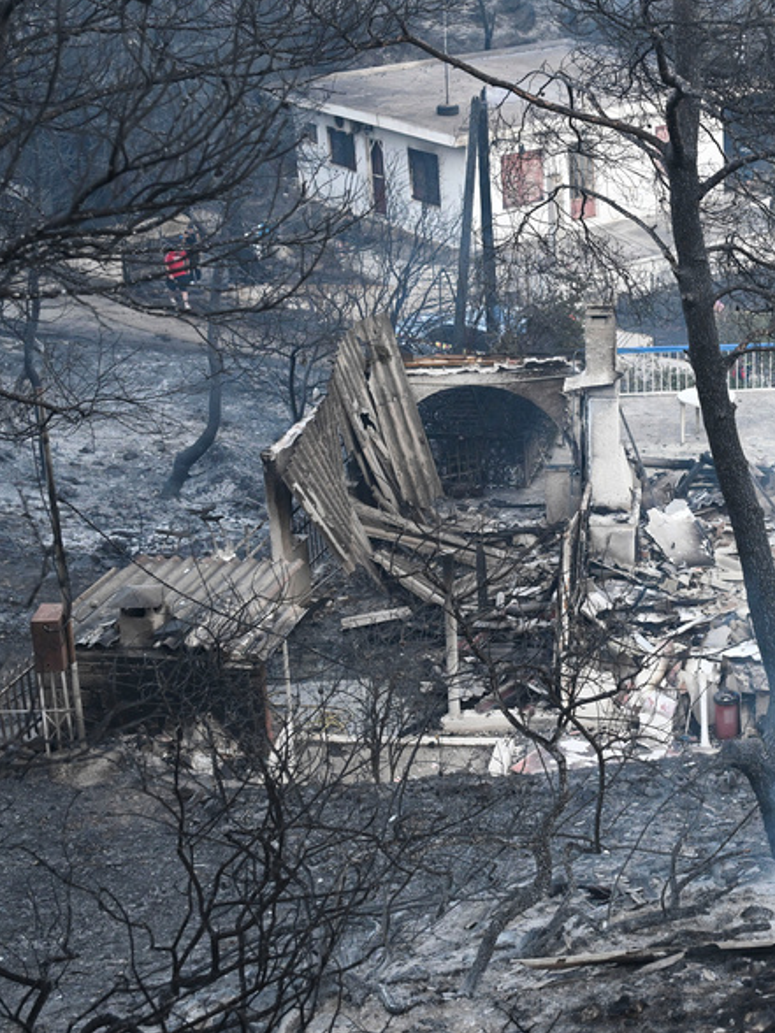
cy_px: 446
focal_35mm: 67
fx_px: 2000
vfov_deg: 28.9
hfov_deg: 21.1
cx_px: 784
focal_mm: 40
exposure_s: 1/400
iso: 2000
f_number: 4
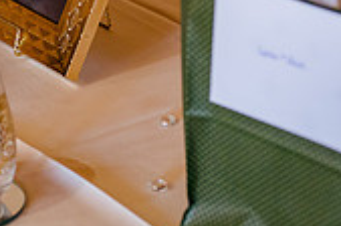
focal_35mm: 182
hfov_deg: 11.2
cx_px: 4
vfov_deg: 7.4
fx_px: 1721
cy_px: -110
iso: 2000
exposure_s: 1/160
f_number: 2.8
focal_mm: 45
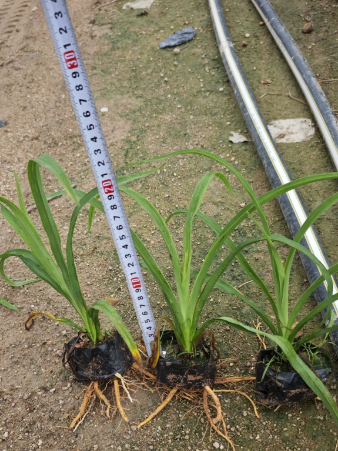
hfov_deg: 44.1
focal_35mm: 32
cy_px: 303
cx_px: 152
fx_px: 417
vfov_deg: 55.6
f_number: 1.6
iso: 50
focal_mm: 6.55
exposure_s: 1/835
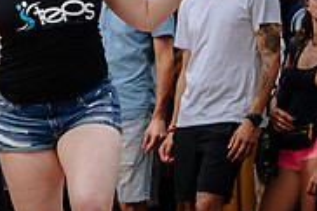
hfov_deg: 9.5
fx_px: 1847
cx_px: -178
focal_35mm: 210
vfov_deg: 6.5
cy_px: 121
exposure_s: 1/1250
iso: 100
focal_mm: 44
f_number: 4
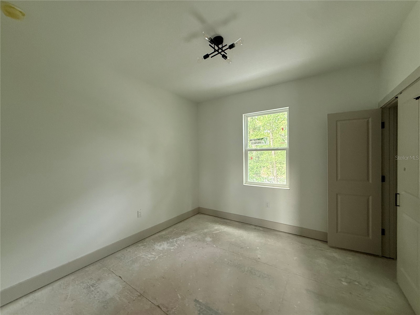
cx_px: 210
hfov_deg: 102.1
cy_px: 158
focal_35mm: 14
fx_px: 170
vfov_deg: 85.7
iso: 400
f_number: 2.2
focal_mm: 2.22
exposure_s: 1/60
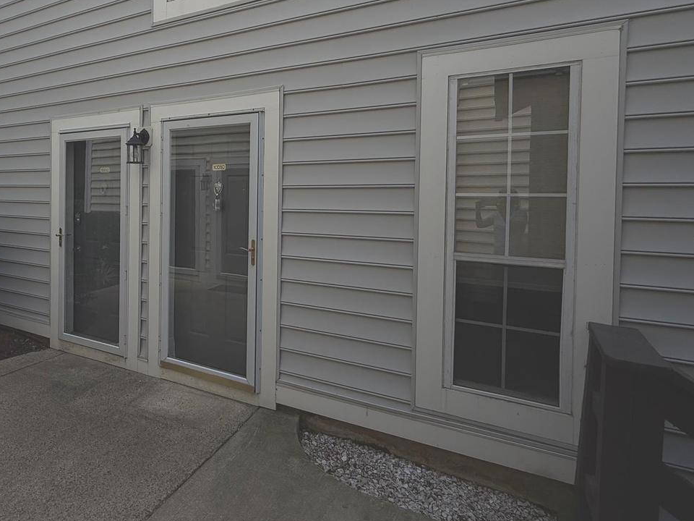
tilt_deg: -0.9
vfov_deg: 62.8
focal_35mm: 21
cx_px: 248
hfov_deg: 77.1
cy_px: 203
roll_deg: -0.2
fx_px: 421
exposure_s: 1/1339
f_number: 2.2
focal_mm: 2.22
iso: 50
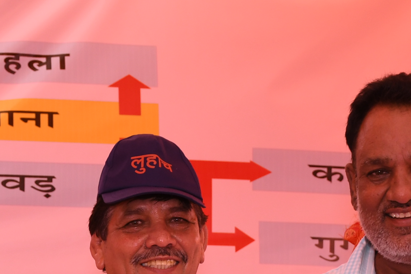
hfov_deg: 12.1
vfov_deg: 8.0
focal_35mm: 168
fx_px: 1918
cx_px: -26
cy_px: 427
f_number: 5
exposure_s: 1/125
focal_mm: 32
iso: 320
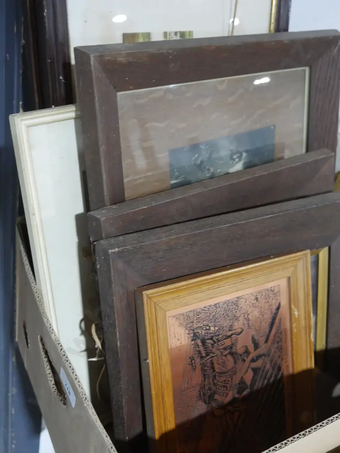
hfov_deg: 36.0
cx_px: 170
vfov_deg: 46.8
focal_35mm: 40
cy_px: 226
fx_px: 524
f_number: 4.4
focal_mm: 20
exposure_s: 1/60
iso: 2500
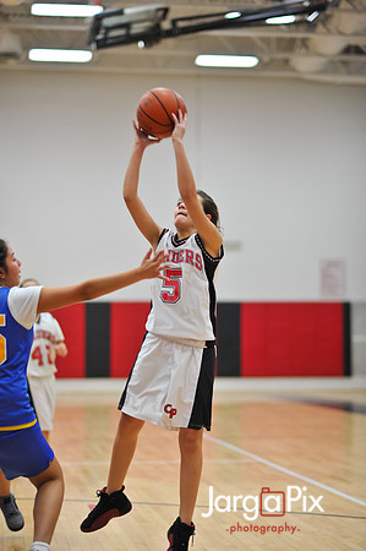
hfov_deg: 16.0
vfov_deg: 23.9
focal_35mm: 85
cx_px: 183
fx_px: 1299
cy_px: 276
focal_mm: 85
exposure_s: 1/500
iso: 1250
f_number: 2
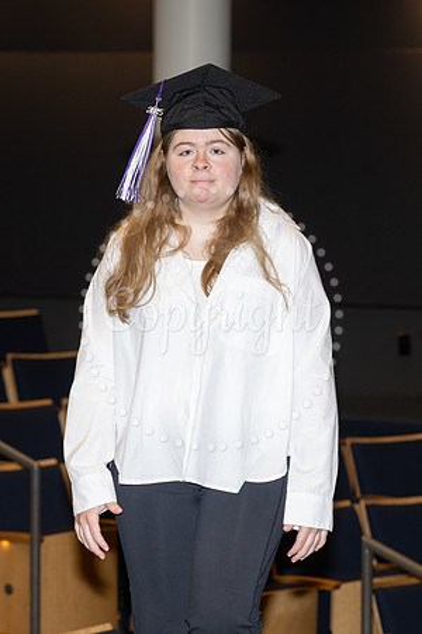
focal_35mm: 180
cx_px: 245
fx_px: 3165
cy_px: 317
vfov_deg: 11.4
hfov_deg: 7.6
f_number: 5.6
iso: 640
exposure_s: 1/80
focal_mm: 120
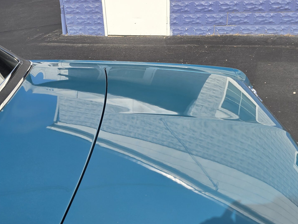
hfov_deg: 45.6
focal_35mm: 41
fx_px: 353
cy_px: 152
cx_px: 127
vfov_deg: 34.8
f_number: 1.7
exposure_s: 1/968
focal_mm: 6.3
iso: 12
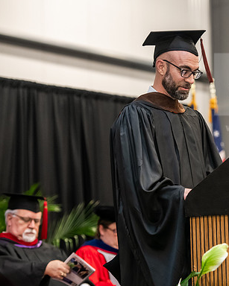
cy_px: 143
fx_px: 1441
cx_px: 192
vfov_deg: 11.4
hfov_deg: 9.1
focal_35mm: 170
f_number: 3.5
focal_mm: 120
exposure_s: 1/200
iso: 3200
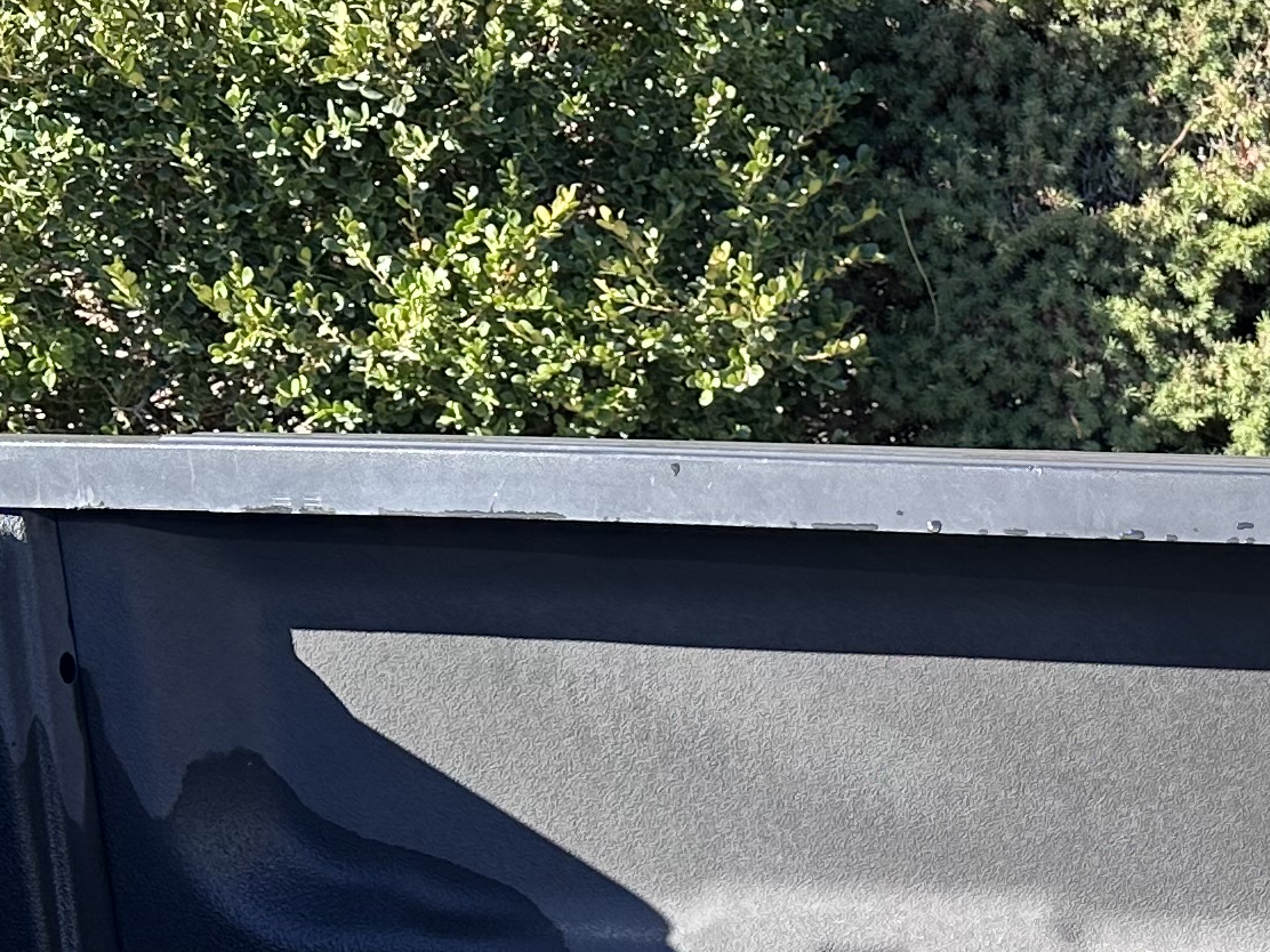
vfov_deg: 16.1
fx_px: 3192
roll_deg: +0.4
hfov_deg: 21.0
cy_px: 1249
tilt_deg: -19.9
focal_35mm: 87
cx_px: 1520
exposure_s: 1/756
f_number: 1.78
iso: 80
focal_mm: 6.86
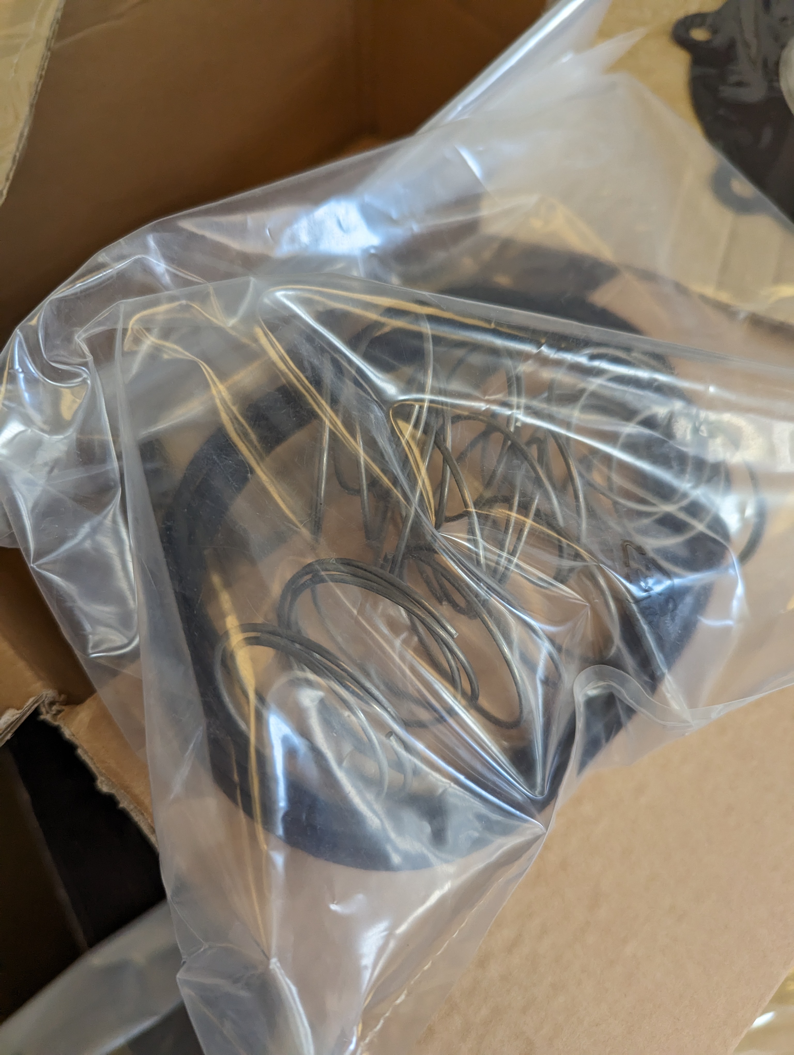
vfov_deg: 71.5
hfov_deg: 56.9
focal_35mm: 24
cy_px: 528
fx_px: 732
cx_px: 397
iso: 723
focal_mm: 6.81
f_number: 1.85
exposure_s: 1/703
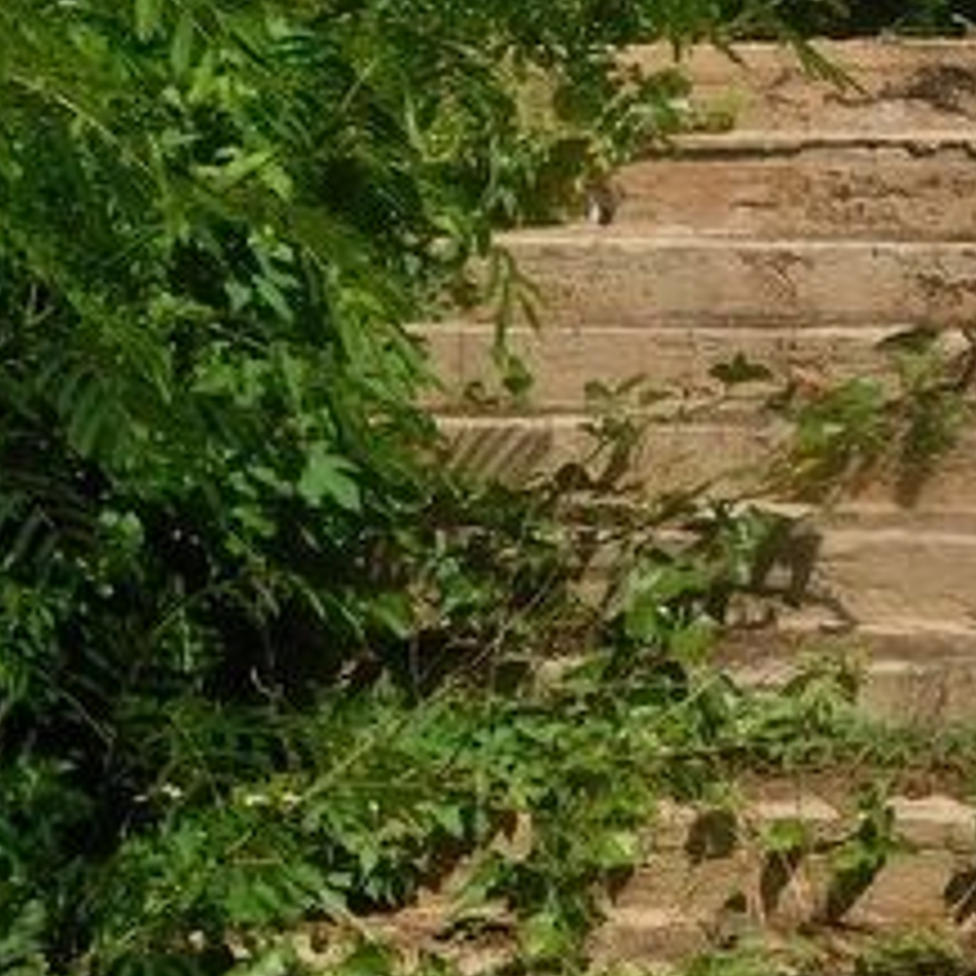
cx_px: 801
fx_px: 2392
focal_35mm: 75
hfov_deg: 22.7
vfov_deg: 22.9
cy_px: 288
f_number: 6
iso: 125
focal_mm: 4
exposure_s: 1/500
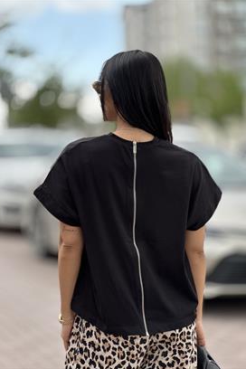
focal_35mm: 81
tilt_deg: +1.2
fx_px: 830
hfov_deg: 16.9
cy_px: 185
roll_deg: +0.9
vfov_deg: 25.1
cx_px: 126
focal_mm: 9
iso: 25
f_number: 2.8
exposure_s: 1/121
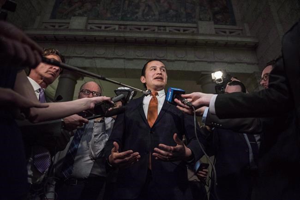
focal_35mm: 24
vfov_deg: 53.2
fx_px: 200
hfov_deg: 73.7
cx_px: 150
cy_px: 100
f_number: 2.8
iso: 4000
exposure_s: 1/640
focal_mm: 24
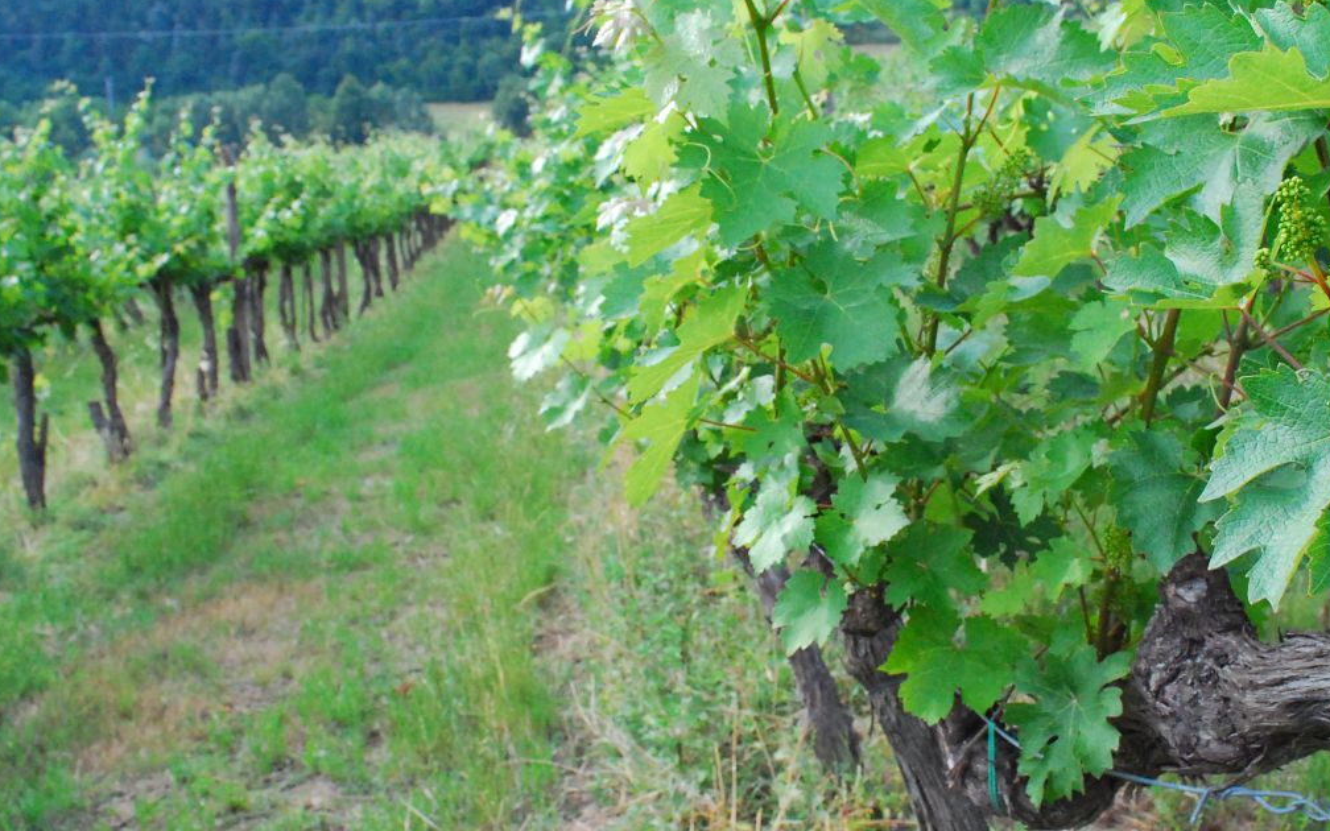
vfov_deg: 29.2
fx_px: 1595
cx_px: 780
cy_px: 375
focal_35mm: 44
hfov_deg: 45.1
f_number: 10
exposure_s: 1/400
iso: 1600
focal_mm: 20
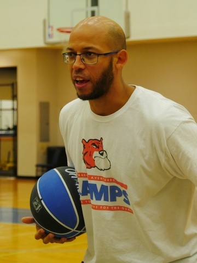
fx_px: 926
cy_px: 132
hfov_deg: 12.1
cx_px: 98
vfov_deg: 16.1
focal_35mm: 122
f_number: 5.6
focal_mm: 61
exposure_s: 1/160
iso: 3200
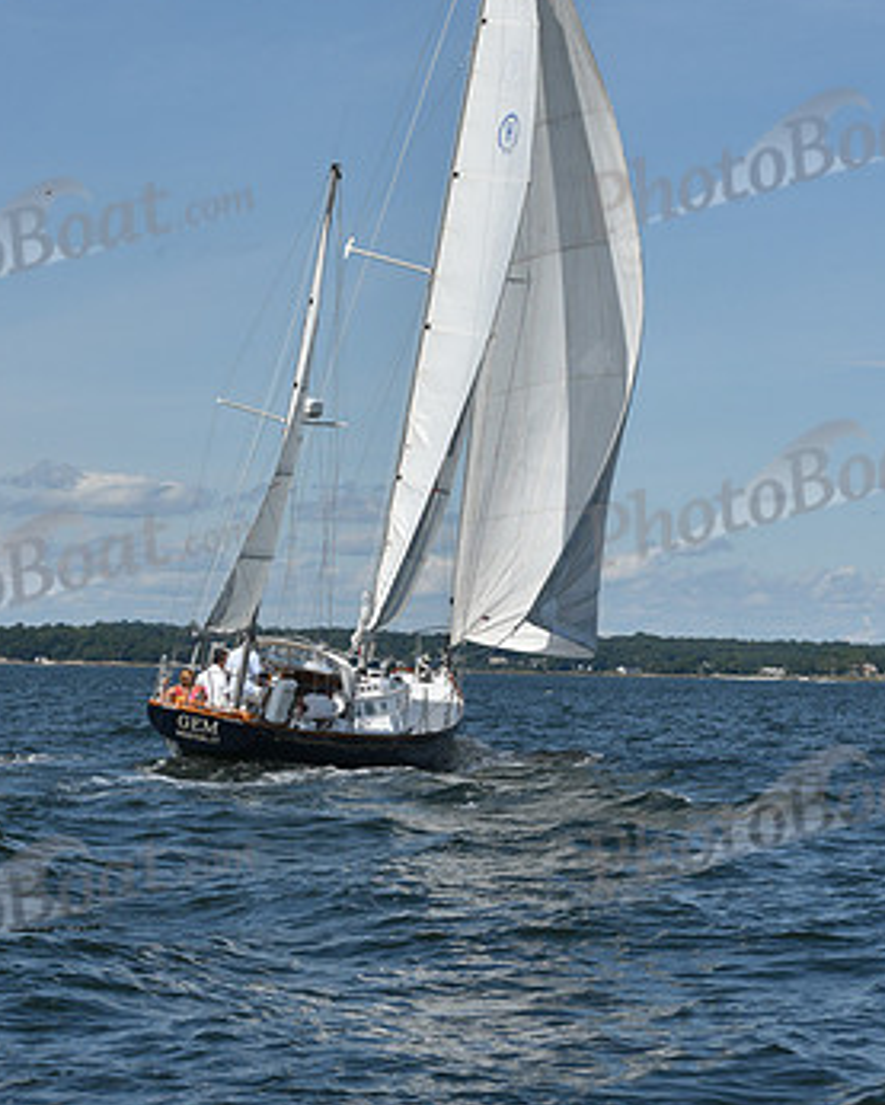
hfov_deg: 14.0
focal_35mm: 110
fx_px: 3600
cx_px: 420
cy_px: 367
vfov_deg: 17.4
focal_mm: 70
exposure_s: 1/1000
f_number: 11
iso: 320
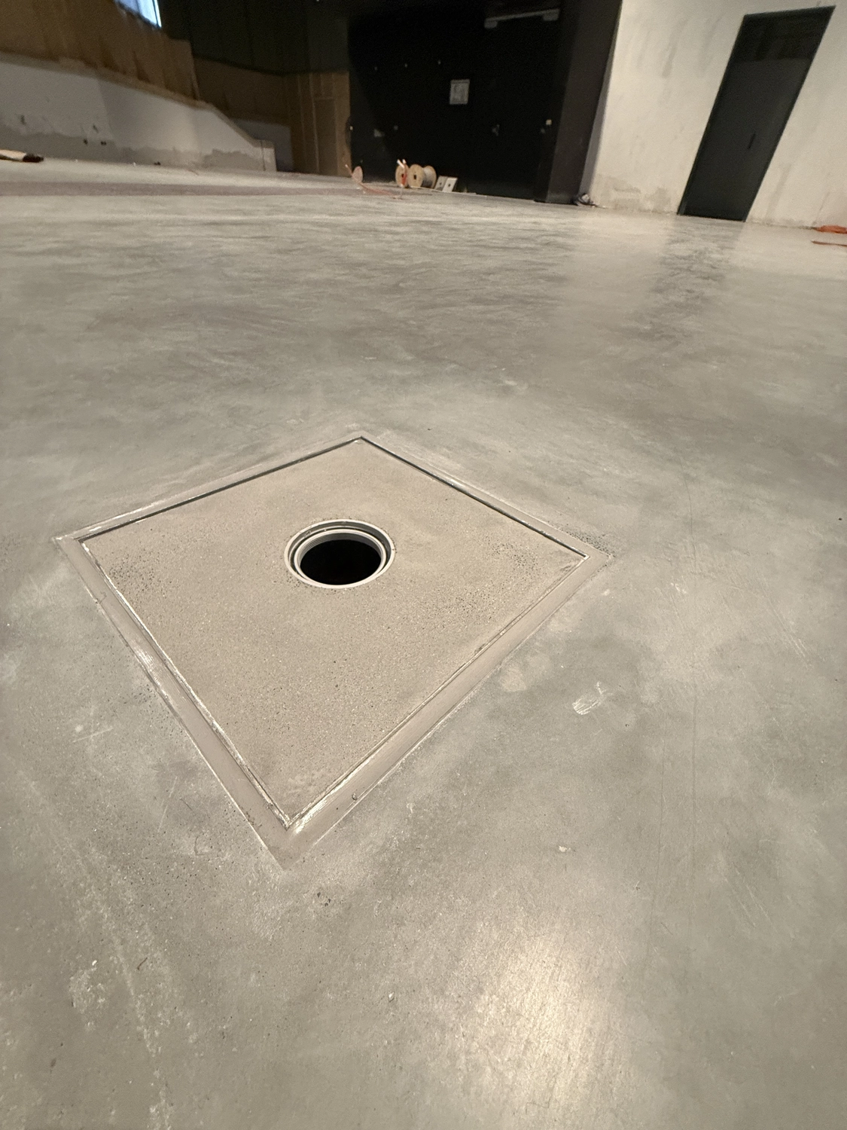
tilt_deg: -39.9
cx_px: 424
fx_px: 457
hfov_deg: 85.7
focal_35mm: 14
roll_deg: -6.3
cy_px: 565
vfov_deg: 102.1
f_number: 2.2
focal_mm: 2.22
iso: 400
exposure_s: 1/48
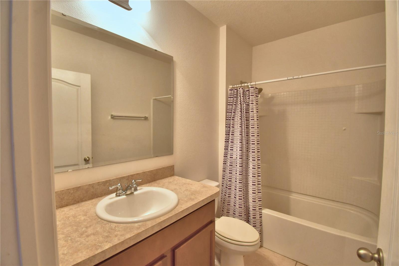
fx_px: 166
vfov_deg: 77.3
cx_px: 200
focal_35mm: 15
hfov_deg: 100.4
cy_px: 133
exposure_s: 1/30
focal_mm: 10
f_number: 4.5
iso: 500
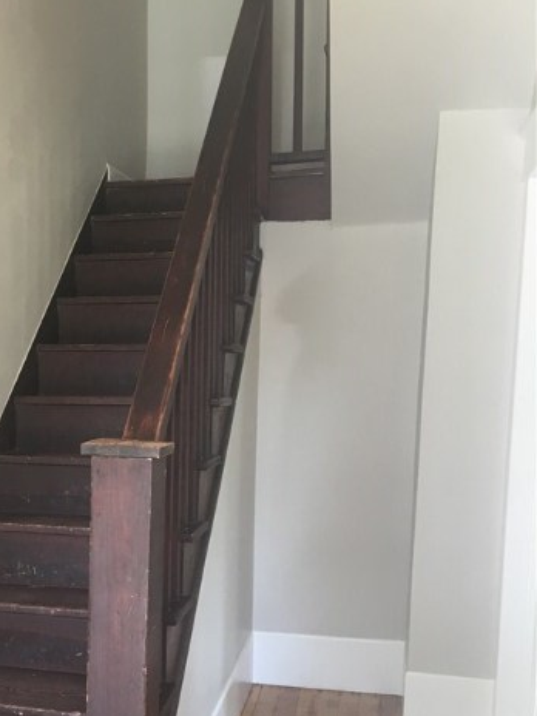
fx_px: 993
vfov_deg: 39.2
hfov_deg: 29.5
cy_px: 478
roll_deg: -0.3
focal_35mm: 48
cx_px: 94
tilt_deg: -7.6
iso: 50
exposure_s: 1/30
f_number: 2.2
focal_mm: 4.15
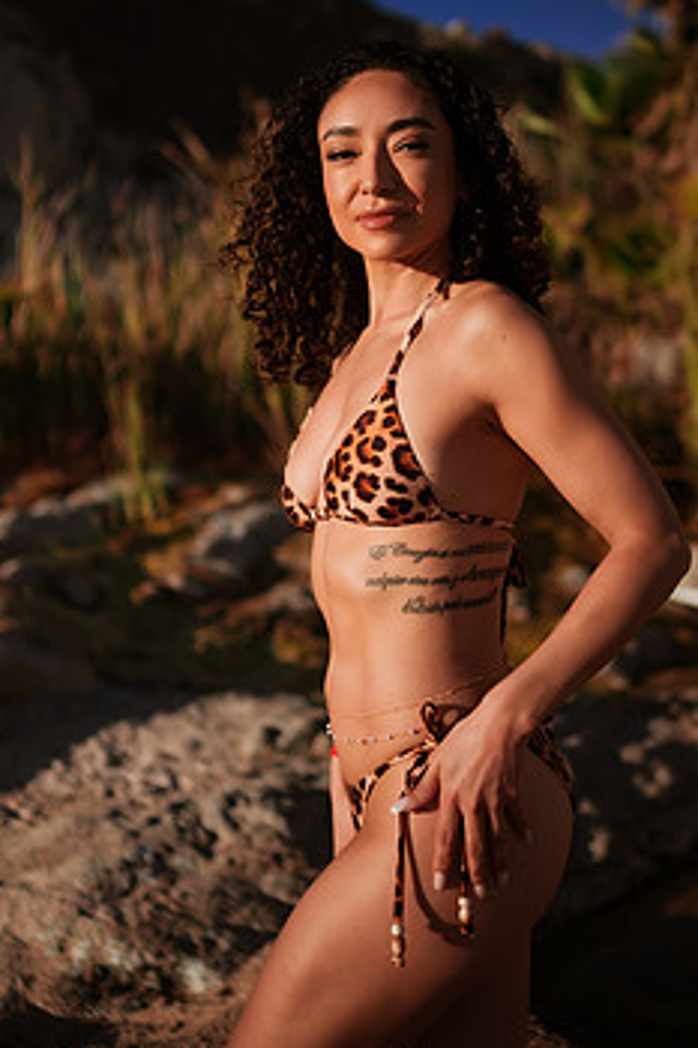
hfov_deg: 29.8
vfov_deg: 43.4
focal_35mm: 45
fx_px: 1310
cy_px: 422
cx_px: 404
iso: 50
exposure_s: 1/8000
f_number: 1.8
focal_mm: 35
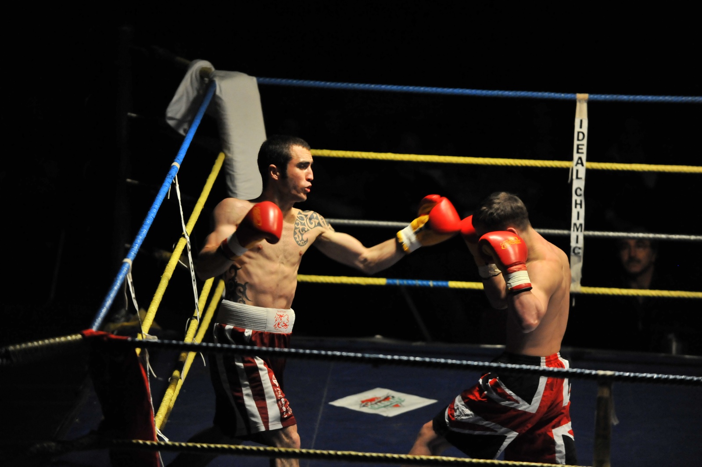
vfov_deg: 7.6
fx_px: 3507
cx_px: 351
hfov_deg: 11.4
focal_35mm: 180
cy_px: 234
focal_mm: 180
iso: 3200
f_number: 2.8
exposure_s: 1/500
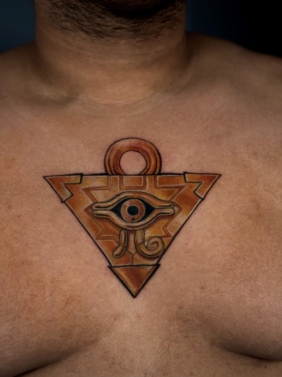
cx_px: 141
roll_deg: +0.8
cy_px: 188
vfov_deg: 39.7
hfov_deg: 30.3
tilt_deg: -6.2
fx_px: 521
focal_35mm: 48
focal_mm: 6.76
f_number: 1.78
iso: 400
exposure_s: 1/40
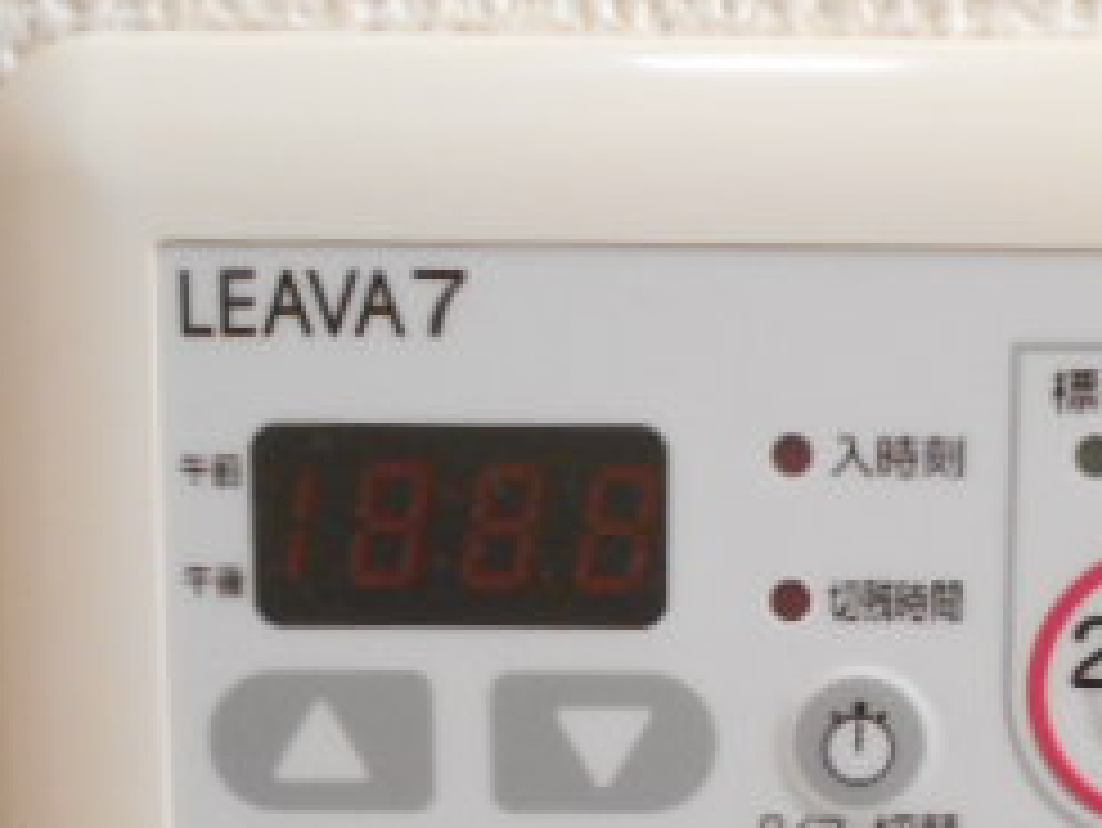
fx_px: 2166
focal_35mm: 68
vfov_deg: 20.8
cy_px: 860
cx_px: 715
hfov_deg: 28.4
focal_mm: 4.6
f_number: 3.2
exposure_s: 1/25
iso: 400
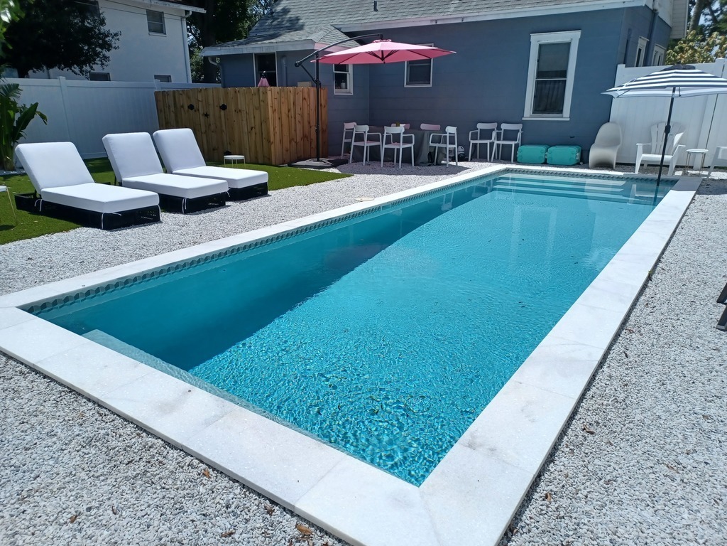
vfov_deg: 54.9
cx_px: 364
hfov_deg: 69.4
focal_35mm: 25
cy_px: 273
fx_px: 525
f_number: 1.8
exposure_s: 1/1189
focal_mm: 4.6
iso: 32
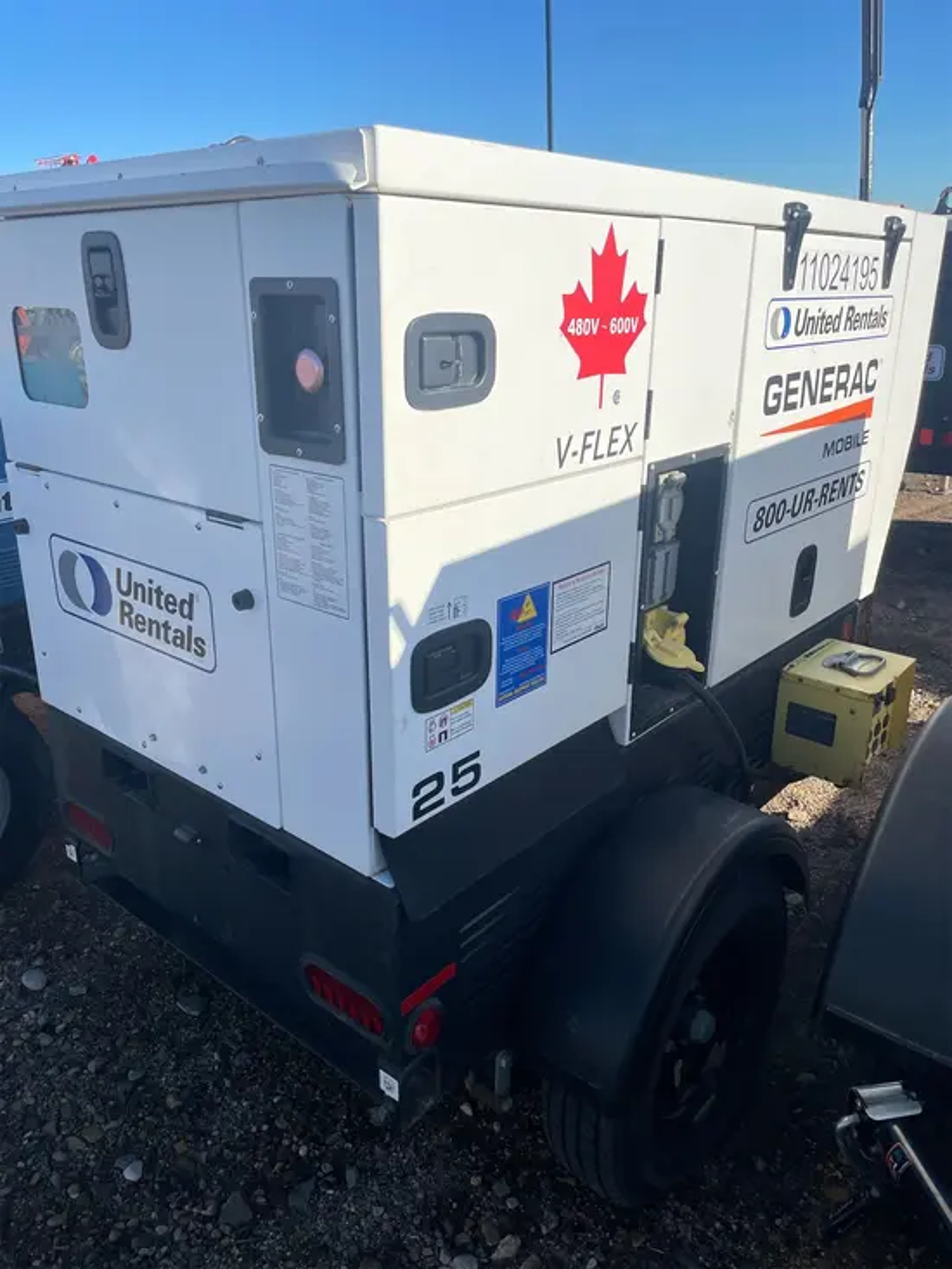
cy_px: 634
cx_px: 476
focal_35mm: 26
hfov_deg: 53.1
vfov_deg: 67.3
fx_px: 953
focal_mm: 4.2
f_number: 1.6
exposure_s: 1/3300
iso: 32
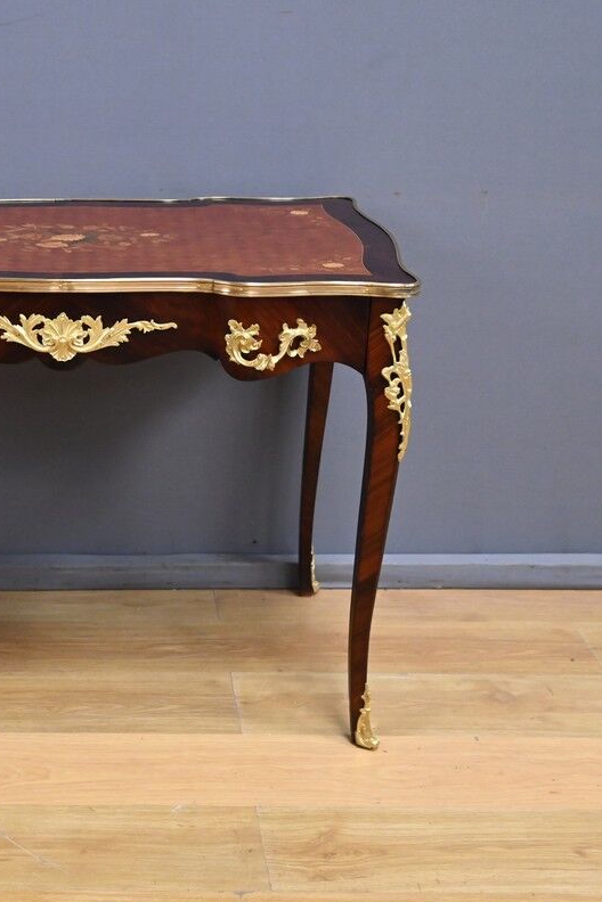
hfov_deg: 22.5
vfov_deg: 33.9
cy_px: 453
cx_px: 68
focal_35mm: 59
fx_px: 1480
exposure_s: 1/200
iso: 5000
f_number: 7.1
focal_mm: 39
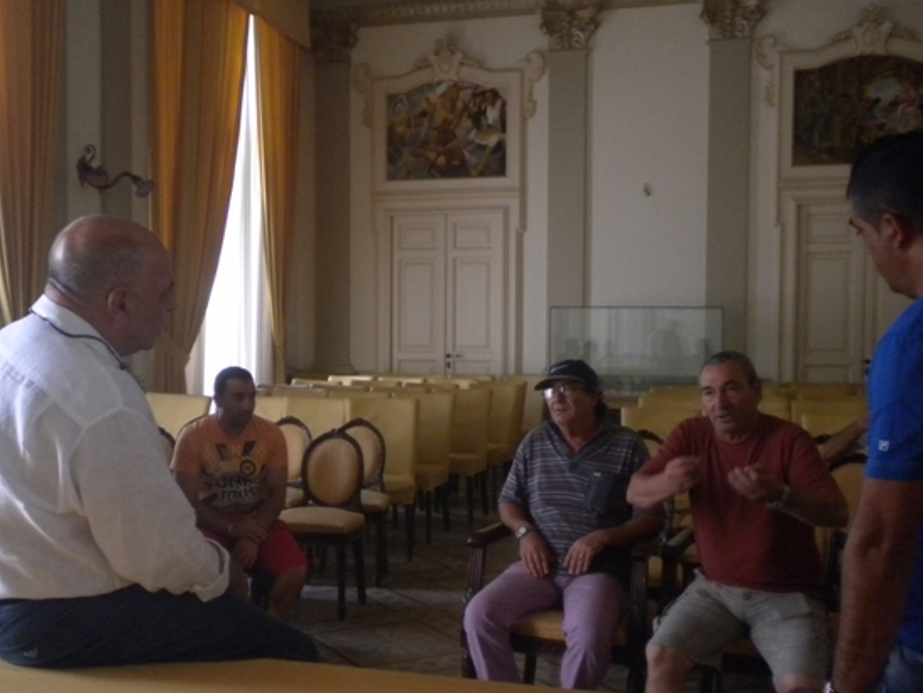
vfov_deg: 35.1
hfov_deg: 45.7
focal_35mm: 41
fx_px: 1094
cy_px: 379
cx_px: 431
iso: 400
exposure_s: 1/41
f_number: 3.1
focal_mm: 6.3
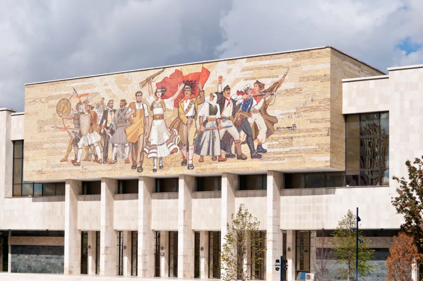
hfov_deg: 27.0
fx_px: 880
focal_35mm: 75
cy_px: 140
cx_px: 212
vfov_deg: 18.1
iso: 250
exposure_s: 1/1000
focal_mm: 50
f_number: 7.1
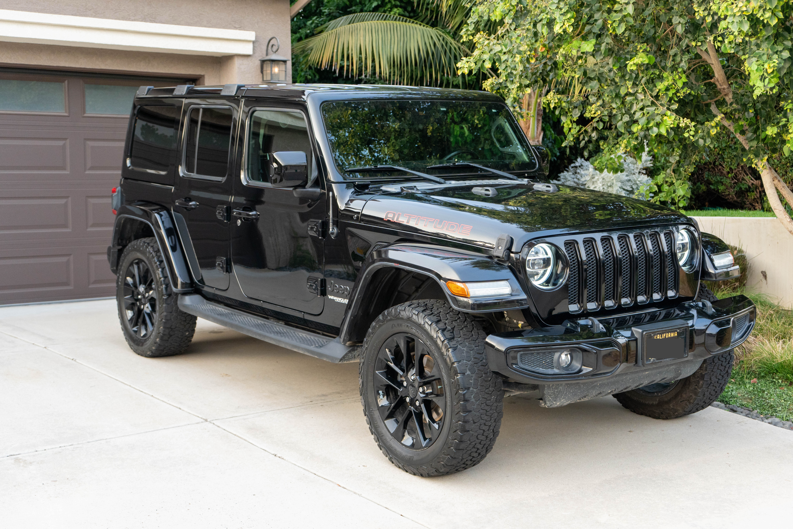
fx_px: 1079
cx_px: 396
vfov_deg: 27.5
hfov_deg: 40.3
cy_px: 264
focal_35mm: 49
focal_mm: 49
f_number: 4.5
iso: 1600
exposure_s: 1/160
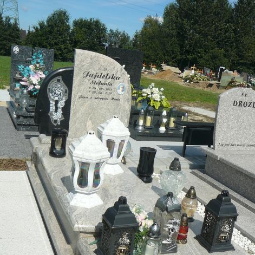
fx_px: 350
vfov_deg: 39.8
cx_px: 128
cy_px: 155
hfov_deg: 40.0
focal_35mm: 42
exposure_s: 1/800
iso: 80
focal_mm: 5.2
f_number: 5
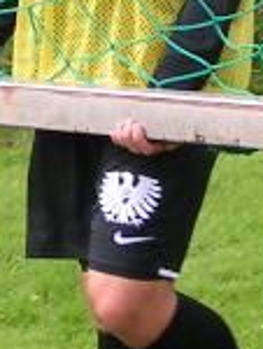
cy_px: -72
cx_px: 72
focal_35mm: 277
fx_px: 2798
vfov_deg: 7.1
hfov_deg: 5.4
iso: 50
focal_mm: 8
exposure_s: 1/160
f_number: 5
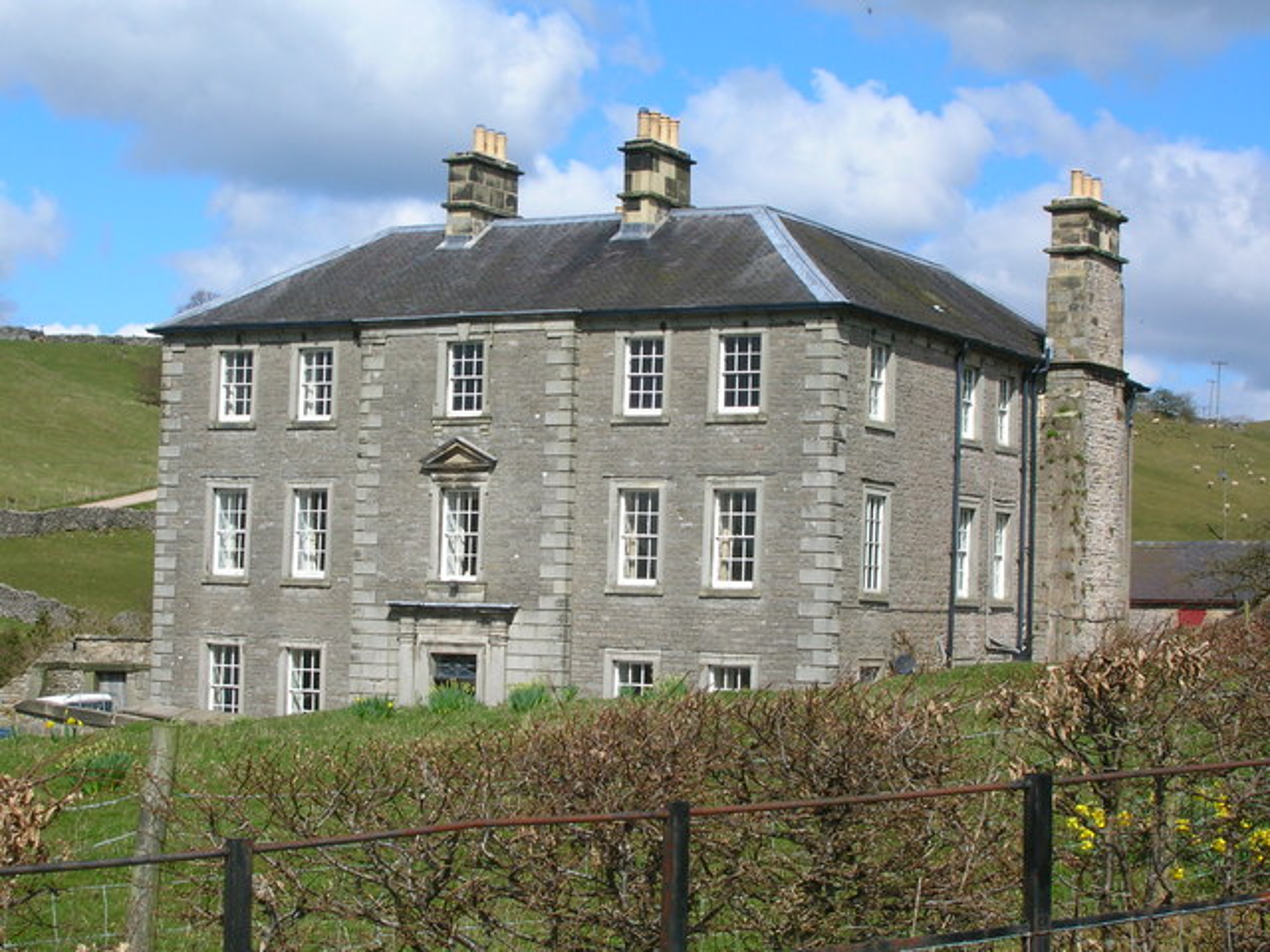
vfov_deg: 22.3
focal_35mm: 66
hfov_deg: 29.4
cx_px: 635
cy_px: 476
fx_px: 2421
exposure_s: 1/245
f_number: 6.4
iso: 50
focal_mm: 11
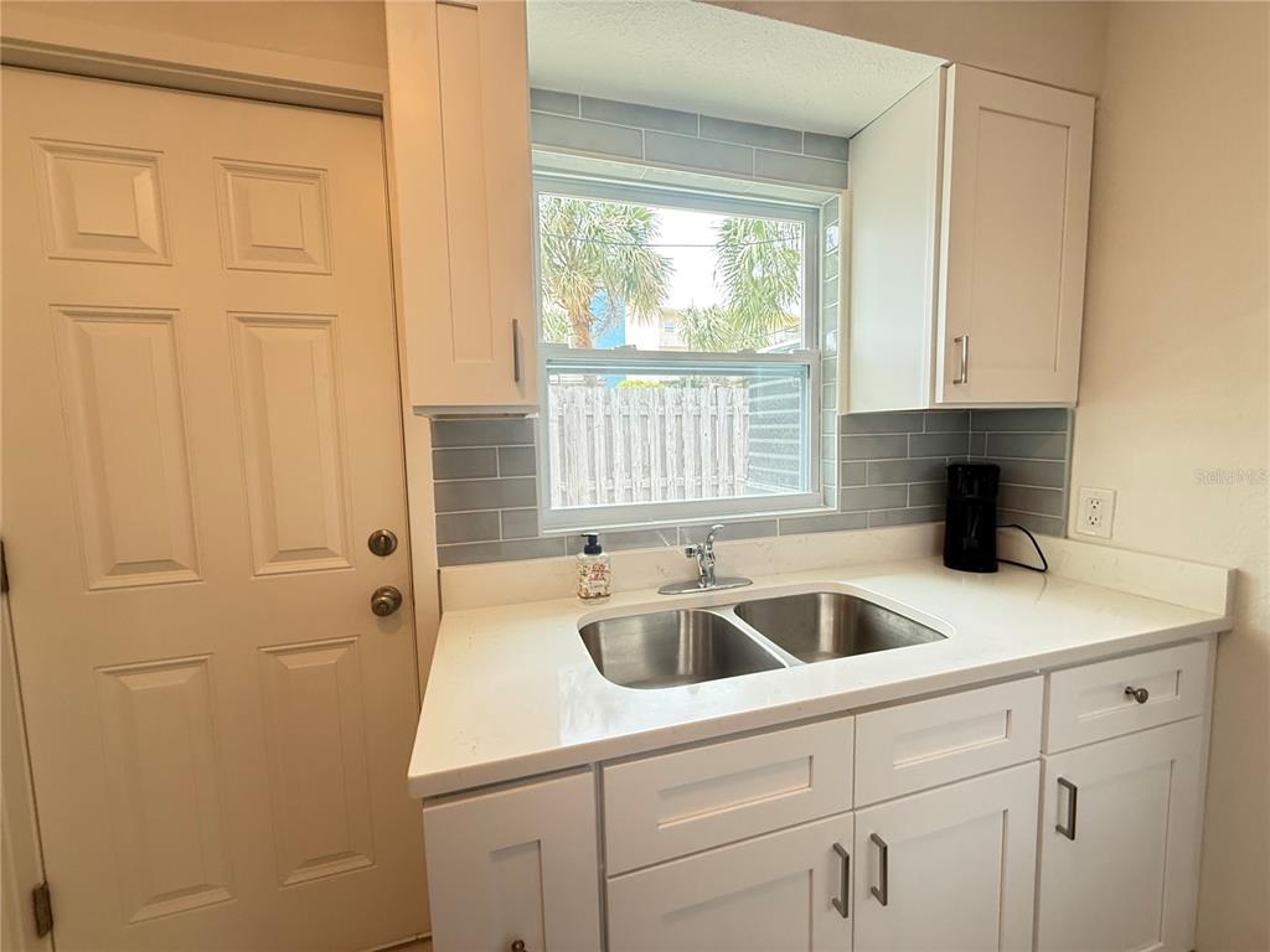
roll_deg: +1.0
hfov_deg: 102.1
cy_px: 476
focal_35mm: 14
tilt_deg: -4.3
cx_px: 635
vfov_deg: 85.7
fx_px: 514
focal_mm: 2.22
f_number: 2.2
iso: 320
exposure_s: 1/120
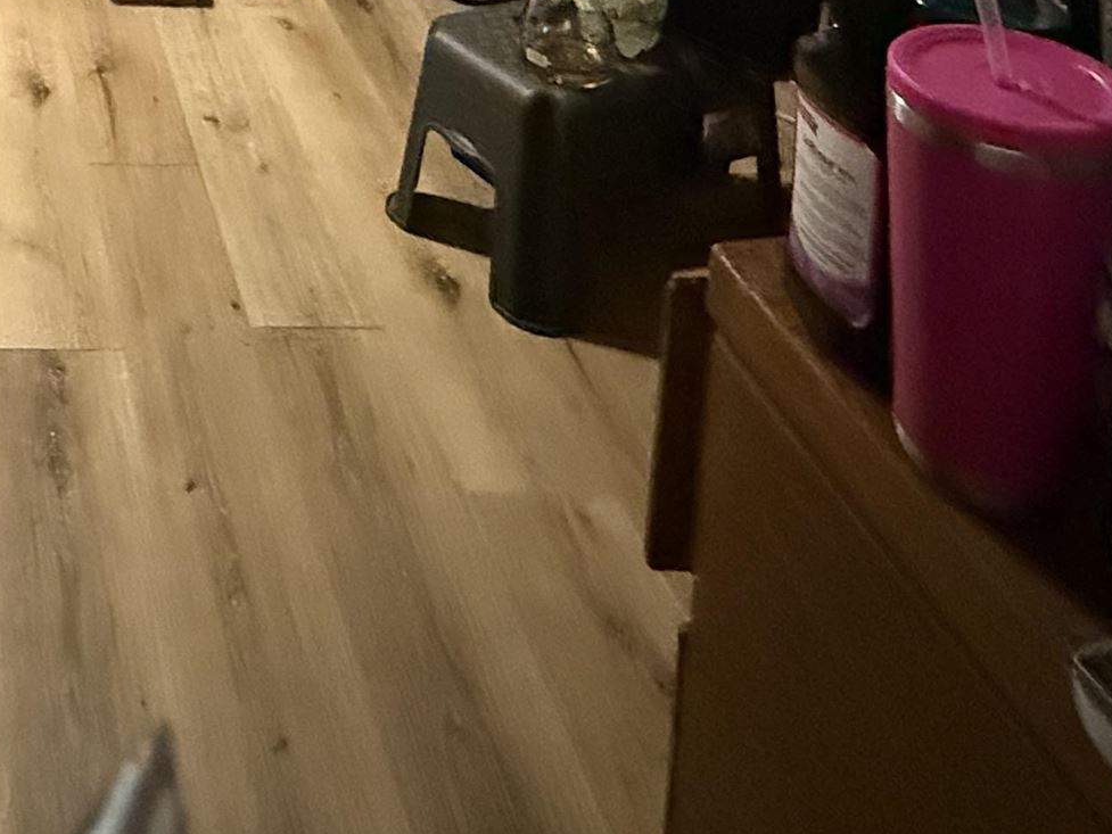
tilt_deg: -7.7
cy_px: -430
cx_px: -100
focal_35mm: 44
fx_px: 1414
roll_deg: +0.2
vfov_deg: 24.9
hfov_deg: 36.6
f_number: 2.2
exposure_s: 1/40
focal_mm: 2.22
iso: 1250
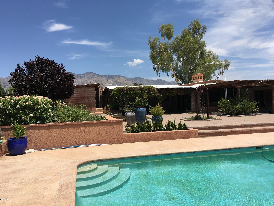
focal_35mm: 29
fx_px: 230
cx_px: 137
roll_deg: +2.9
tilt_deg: +2.0
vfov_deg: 48.2
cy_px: 103
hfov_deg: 61.7
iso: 25
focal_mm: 4.15
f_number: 2.2
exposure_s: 1/2198
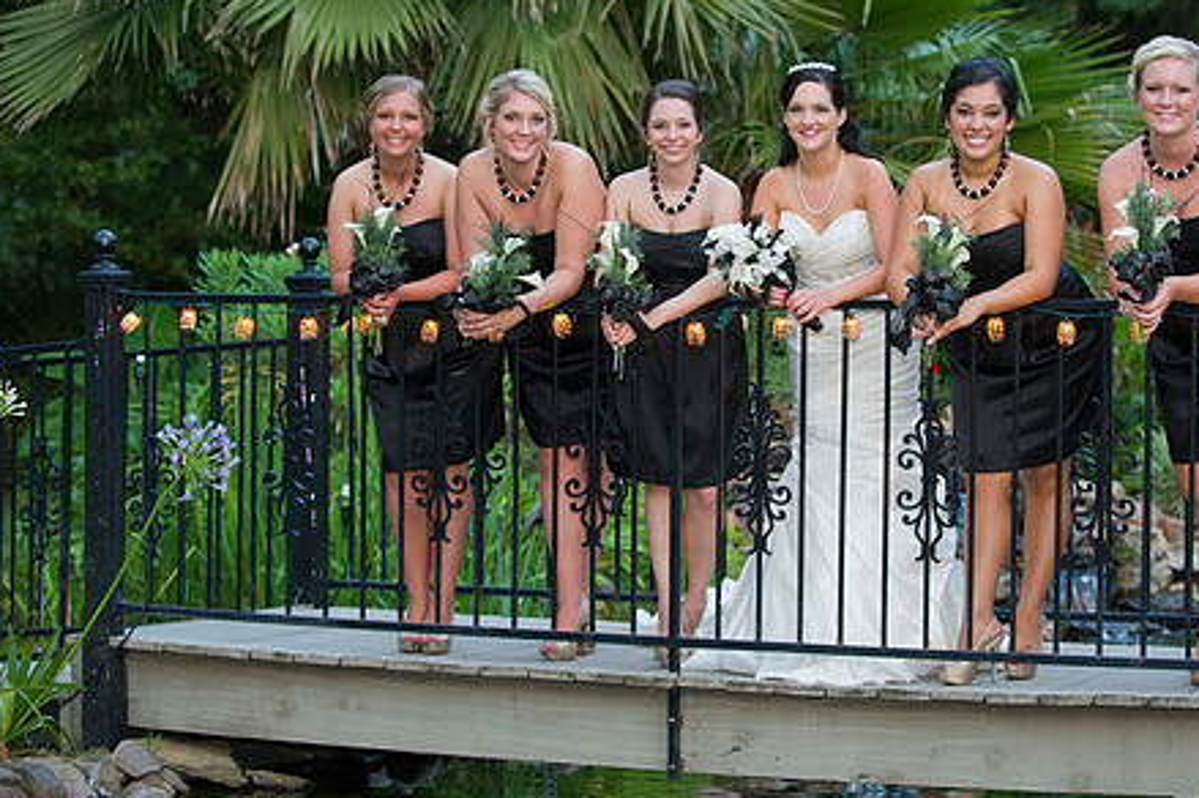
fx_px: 3428
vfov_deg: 13.3
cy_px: 320
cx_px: 759
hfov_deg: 19.8
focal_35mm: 103
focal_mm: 78
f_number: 2.8
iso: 1250
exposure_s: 1/125
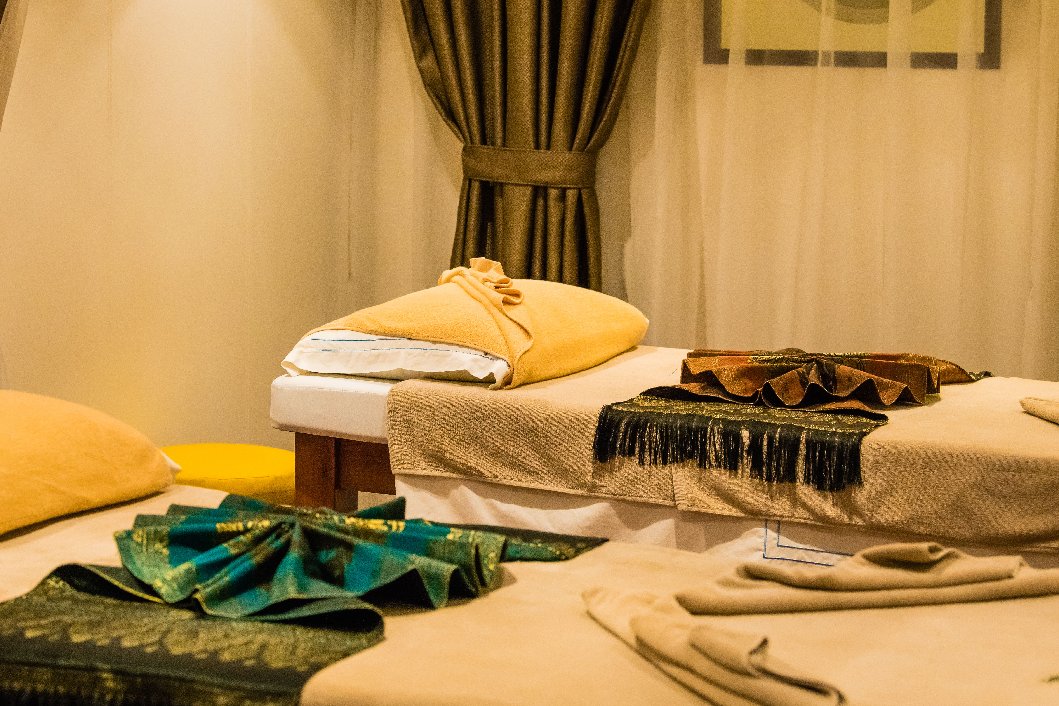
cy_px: 300
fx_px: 2441
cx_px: 475
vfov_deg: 16.4
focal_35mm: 83
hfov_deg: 24.5
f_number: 5
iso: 2500
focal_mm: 70
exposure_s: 1/80
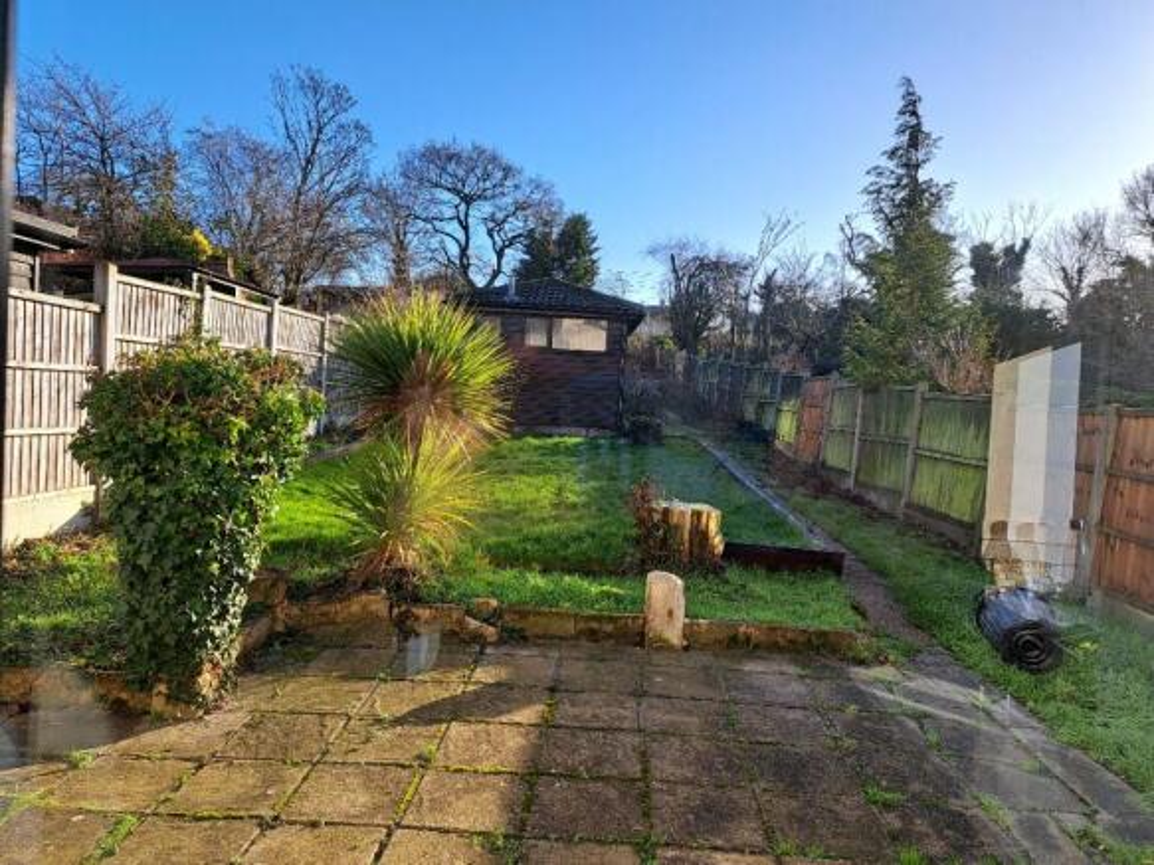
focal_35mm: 24
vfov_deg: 56.8
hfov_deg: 71.6
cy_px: 432
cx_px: 577
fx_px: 800
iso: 50
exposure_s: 1/474
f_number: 1.8
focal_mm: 5.23
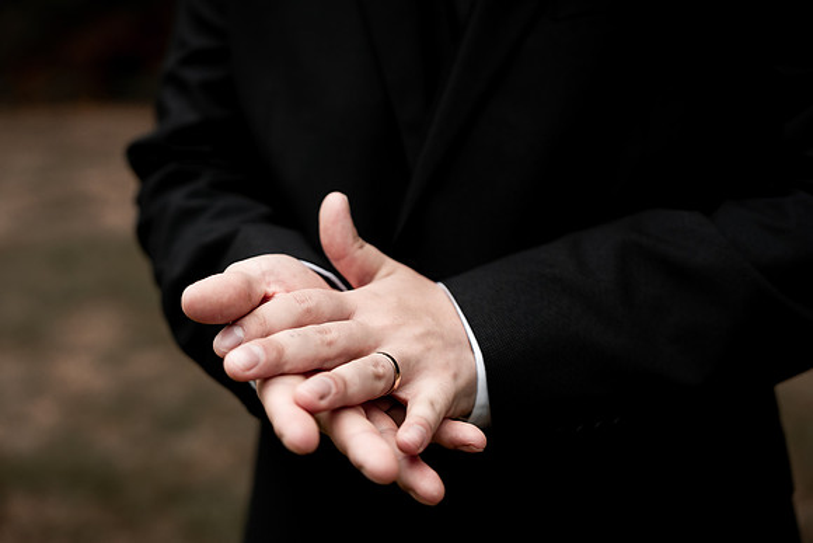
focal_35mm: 52
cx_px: 406
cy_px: 272
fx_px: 1175
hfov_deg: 38.2
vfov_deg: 26.0
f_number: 2.8
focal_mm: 52
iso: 400
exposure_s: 1/1600
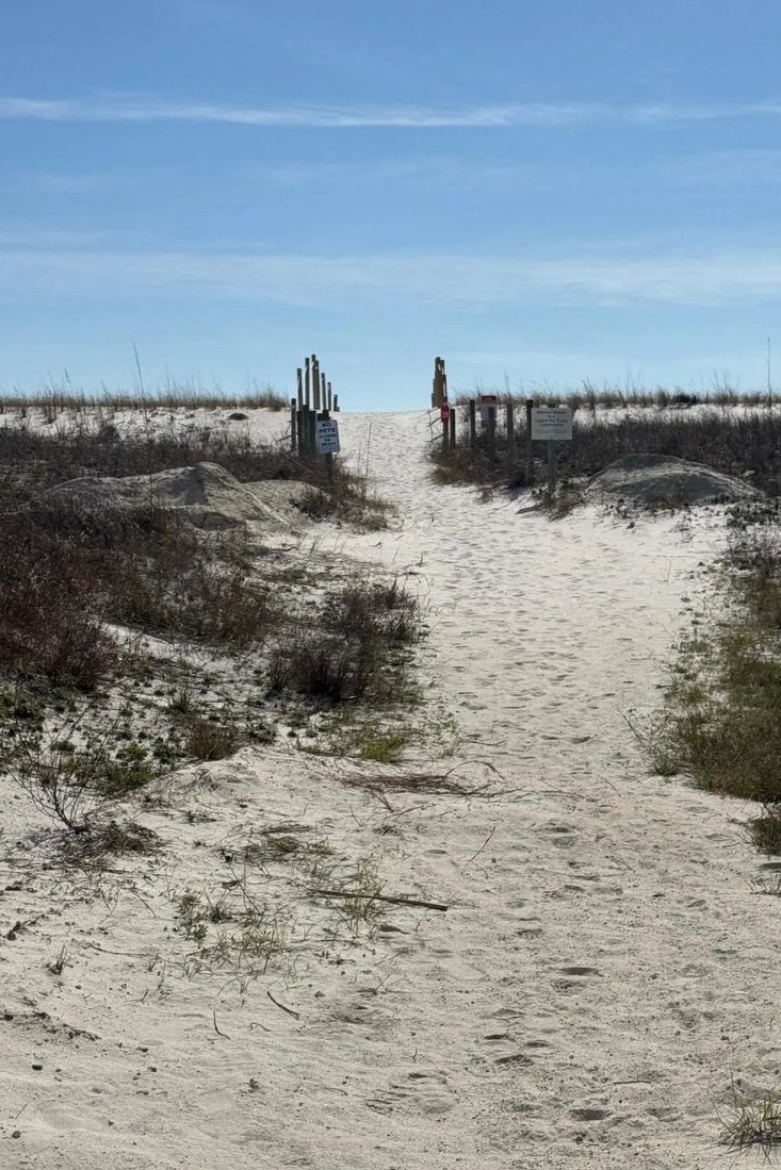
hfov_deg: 21.9
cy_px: 537
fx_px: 2017
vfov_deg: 32.4
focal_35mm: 62
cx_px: 499
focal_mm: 6.76
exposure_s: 1/13333
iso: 50
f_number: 1.78
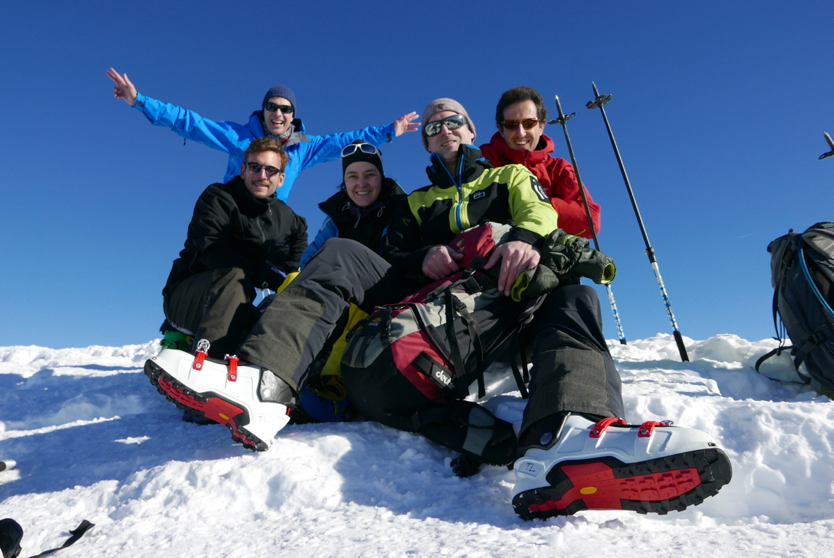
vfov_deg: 53.2
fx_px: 556
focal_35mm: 24
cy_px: 279
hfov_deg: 73.7
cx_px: 417
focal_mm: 10.9
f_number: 5.6
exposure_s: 1/1000
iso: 200
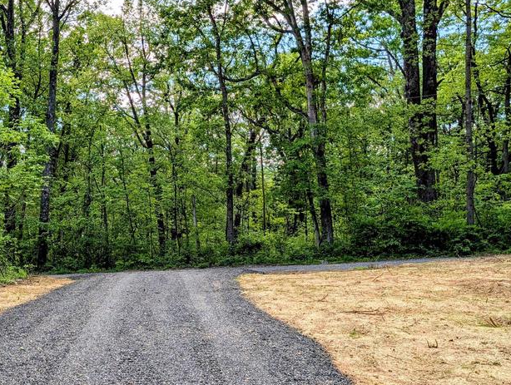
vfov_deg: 35.9
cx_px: 156
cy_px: 148
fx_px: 592
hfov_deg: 45.7
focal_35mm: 40
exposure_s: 1/892
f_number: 1.68
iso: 22
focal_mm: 6.9
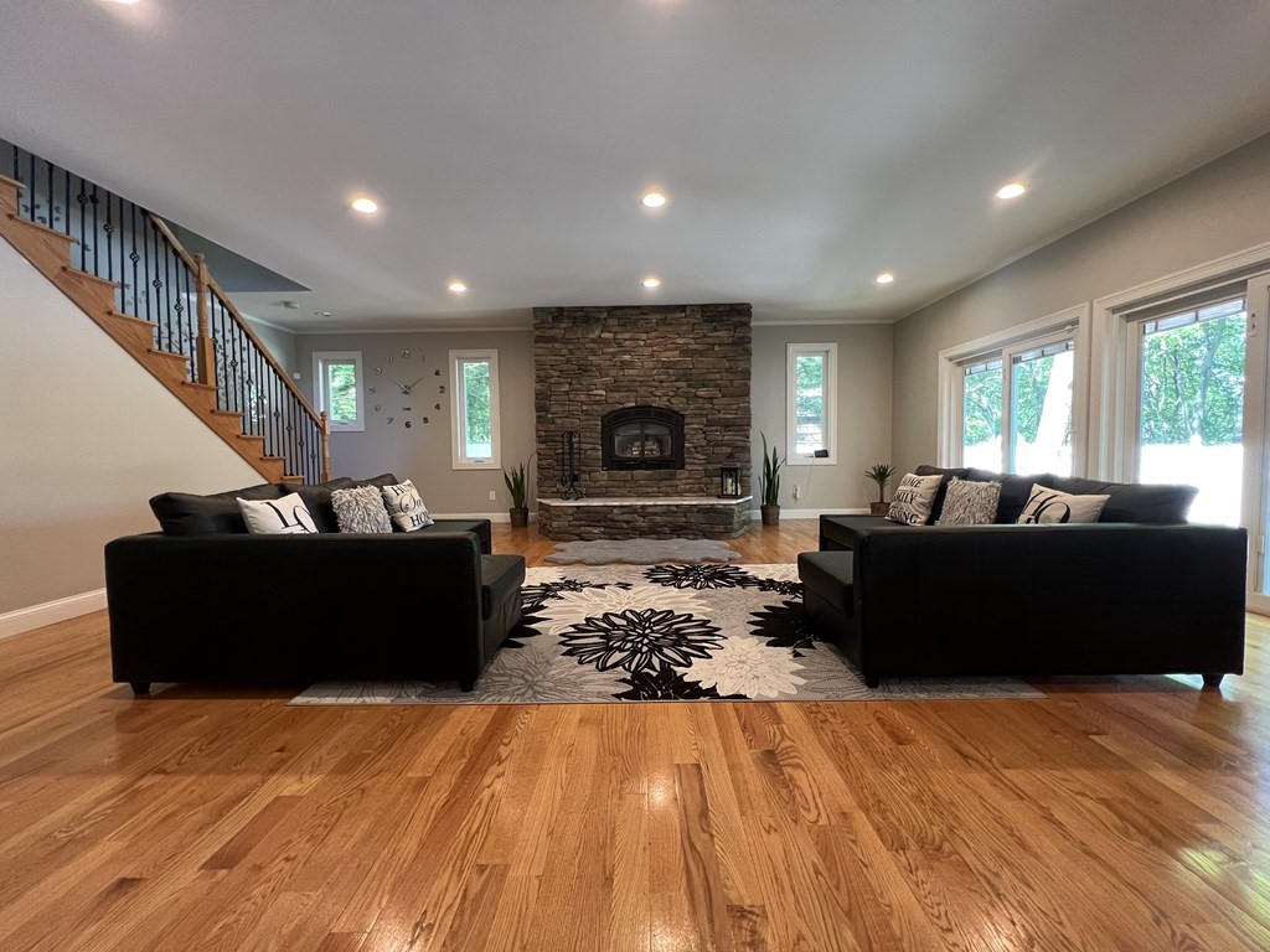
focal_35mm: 13
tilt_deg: -3.6
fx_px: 477
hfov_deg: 106.2
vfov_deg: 89.9
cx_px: 635
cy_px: 476
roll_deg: +0.5
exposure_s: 1/60
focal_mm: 1.57
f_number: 1.8
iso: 320
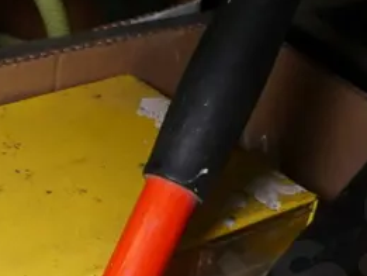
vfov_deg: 14.4
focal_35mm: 94
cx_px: 80
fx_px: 997
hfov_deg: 20.6
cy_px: 449
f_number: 4.5
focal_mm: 12
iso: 3200
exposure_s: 1/500
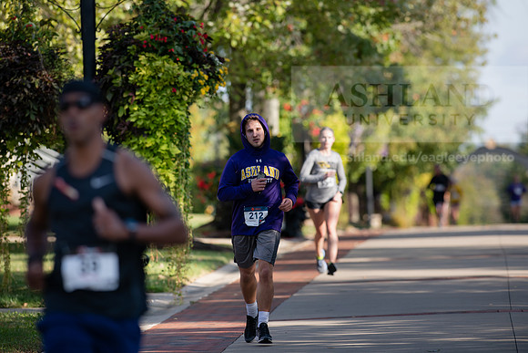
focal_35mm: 300
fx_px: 4401
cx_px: 264
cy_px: 176
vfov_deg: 4.6
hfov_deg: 6.9
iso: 200
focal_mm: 300
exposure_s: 1/640
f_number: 4.5
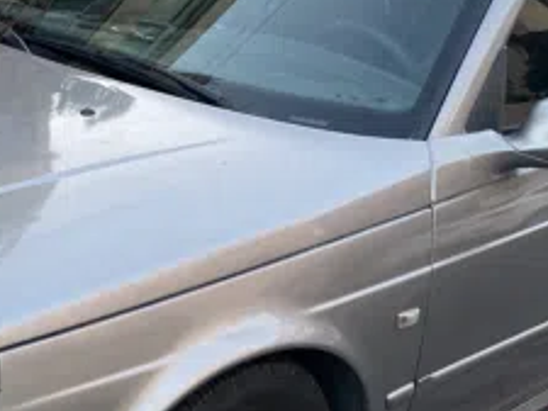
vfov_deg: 19.9
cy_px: 209
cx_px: 119
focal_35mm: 74
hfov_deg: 25.9
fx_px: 1172
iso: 125
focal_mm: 4.25
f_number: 1.8
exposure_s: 1/121
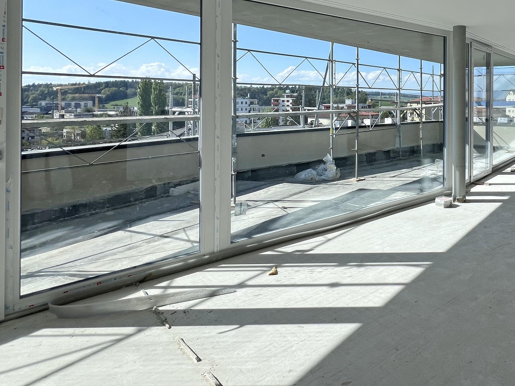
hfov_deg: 65.0
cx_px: 435
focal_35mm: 23
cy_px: 99
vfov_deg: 56.1
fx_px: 342
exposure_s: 1/1193
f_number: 1.8
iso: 32
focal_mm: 1.57
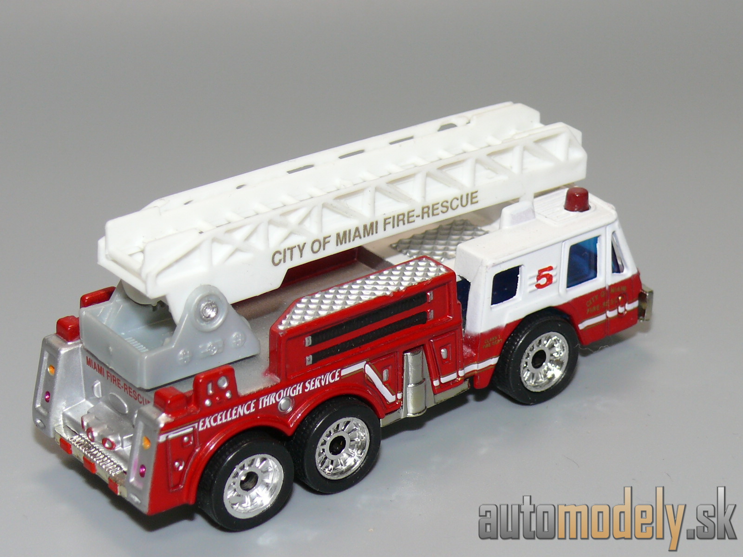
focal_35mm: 102
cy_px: 278
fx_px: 2189
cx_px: 372
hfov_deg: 19.3
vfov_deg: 14.5
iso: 100
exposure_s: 1/30
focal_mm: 13.4
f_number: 4
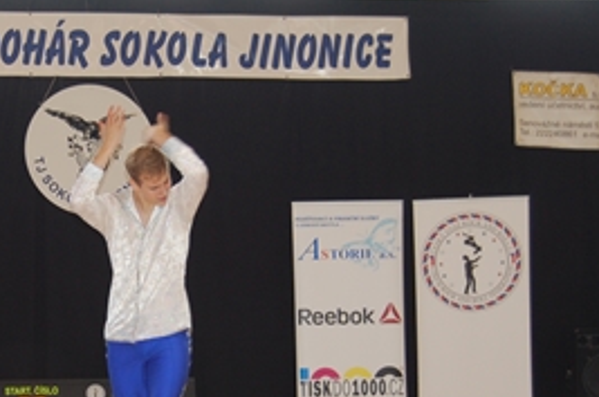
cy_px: 341
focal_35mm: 90
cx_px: 94
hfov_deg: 22.3
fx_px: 1495
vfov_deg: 15.0
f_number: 4.5
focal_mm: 32
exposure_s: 1/60
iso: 450
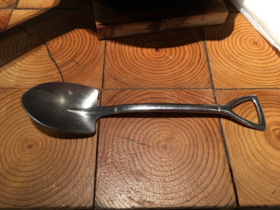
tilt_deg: -59.8
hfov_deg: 61.7
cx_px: 140
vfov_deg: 48.2
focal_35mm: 29
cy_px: 105
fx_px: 235
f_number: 2.2
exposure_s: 1/15
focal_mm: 4.15
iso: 50
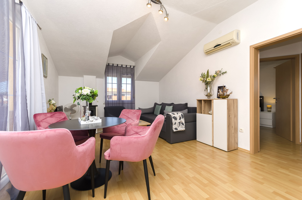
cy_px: 100
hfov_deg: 100.5
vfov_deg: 77.1
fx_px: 126
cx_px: 151
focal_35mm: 15
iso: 160
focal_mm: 10
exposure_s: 1/60
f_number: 7.1
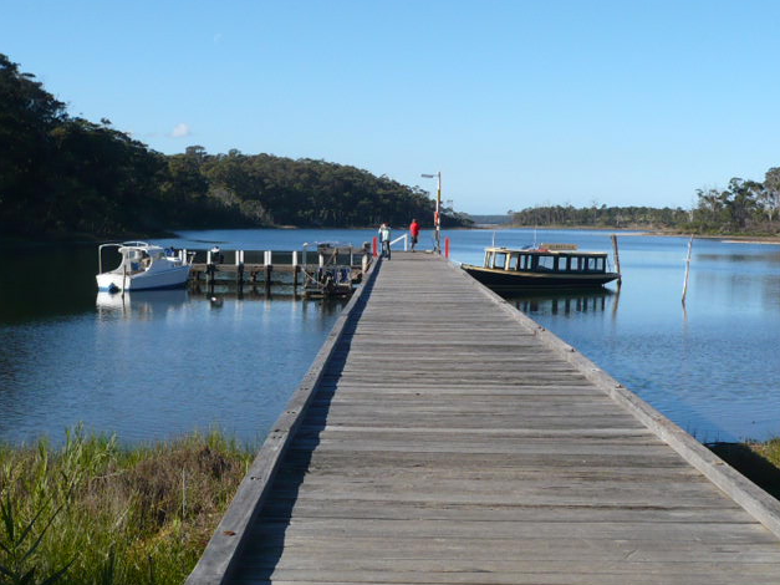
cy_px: 291
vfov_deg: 29.1
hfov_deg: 38.2
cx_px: 393
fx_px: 1126
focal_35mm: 50
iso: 100
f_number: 8
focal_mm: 5.8
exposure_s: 1/200
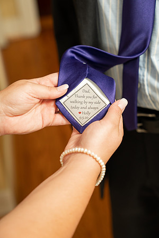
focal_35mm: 70
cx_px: 80
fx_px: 464
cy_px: 119
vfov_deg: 28.8
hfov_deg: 19.5
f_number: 4
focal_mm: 70
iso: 800
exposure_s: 1/250
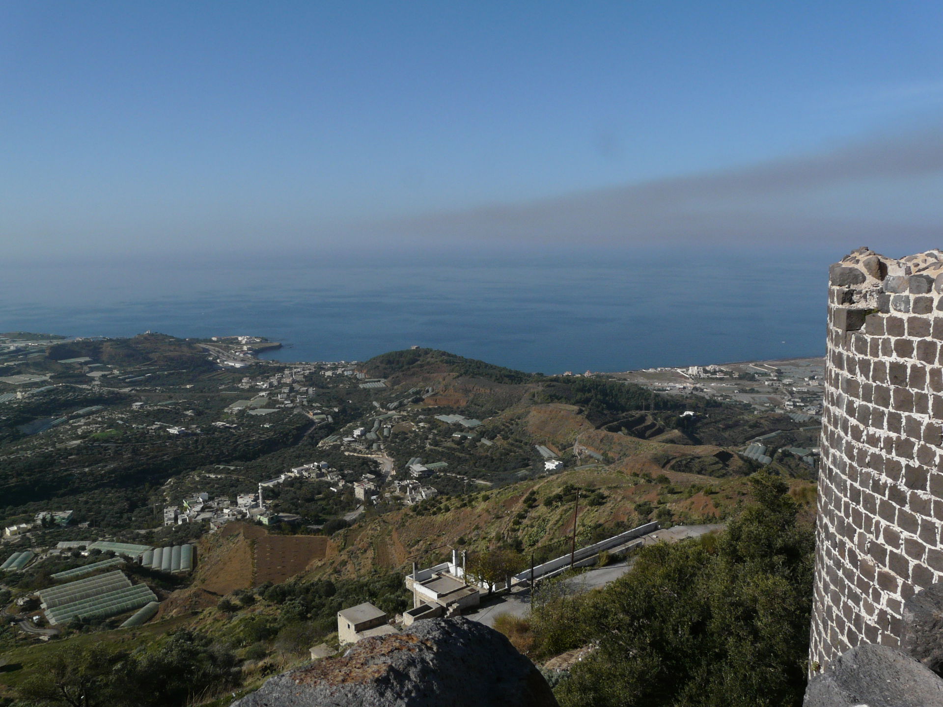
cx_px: 472
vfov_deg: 49.7
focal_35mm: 28
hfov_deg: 63.4
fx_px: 763
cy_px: 354
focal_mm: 4.6
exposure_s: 1/400
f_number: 7.1
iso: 100
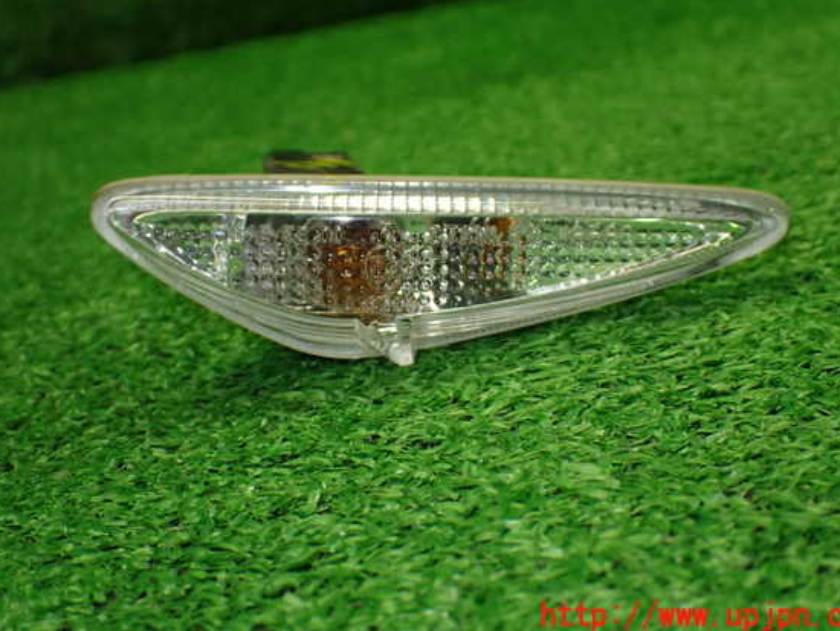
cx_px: 428
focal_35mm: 48
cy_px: 292
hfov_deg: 39.6
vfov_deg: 30.3
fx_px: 1165
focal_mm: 7.84
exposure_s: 1/160
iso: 640
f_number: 2.9
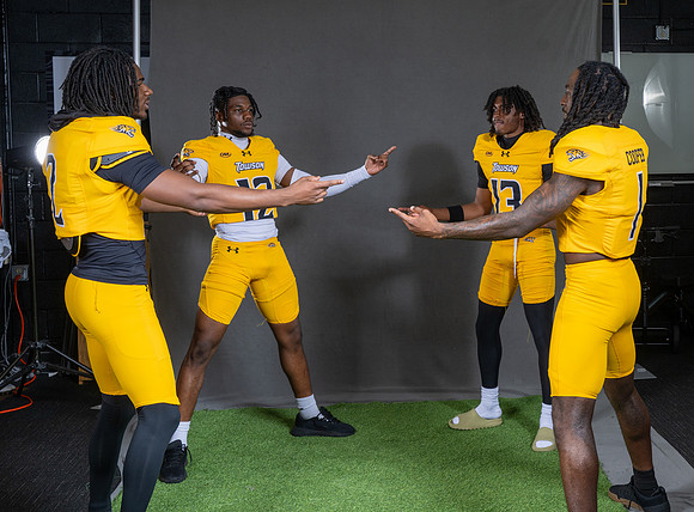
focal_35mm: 50
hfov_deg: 37.5
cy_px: 184
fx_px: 990
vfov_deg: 28.9
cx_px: 536
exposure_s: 1/200
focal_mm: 28
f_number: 8
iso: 100
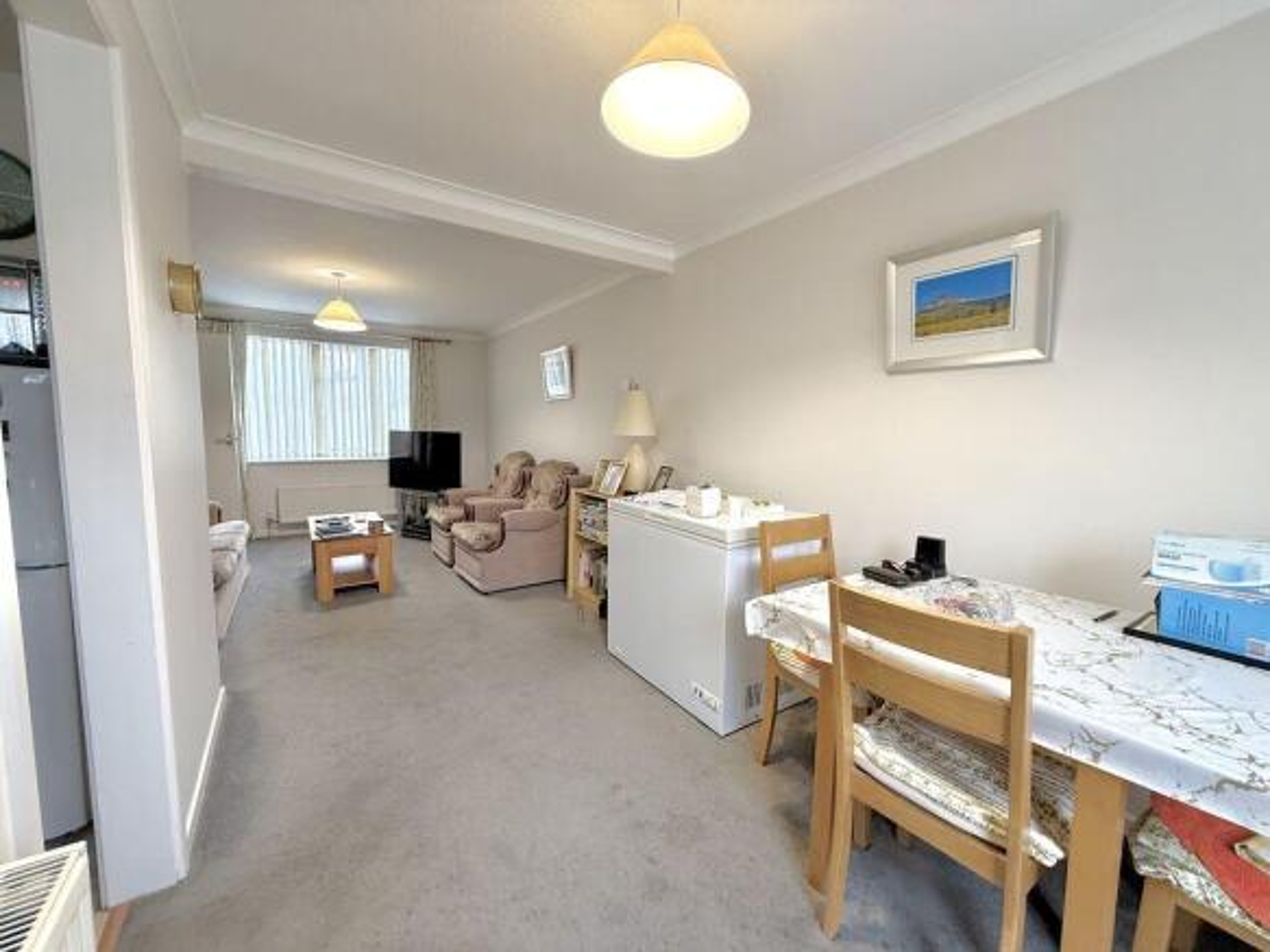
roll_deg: -0.5
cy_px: 476
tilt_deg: -5.7
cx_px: 635
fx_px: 514
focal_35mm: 14
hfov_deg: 102.1
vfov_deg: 85.7
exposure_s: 1/50
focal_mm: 2.22
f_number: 2.2
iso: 200
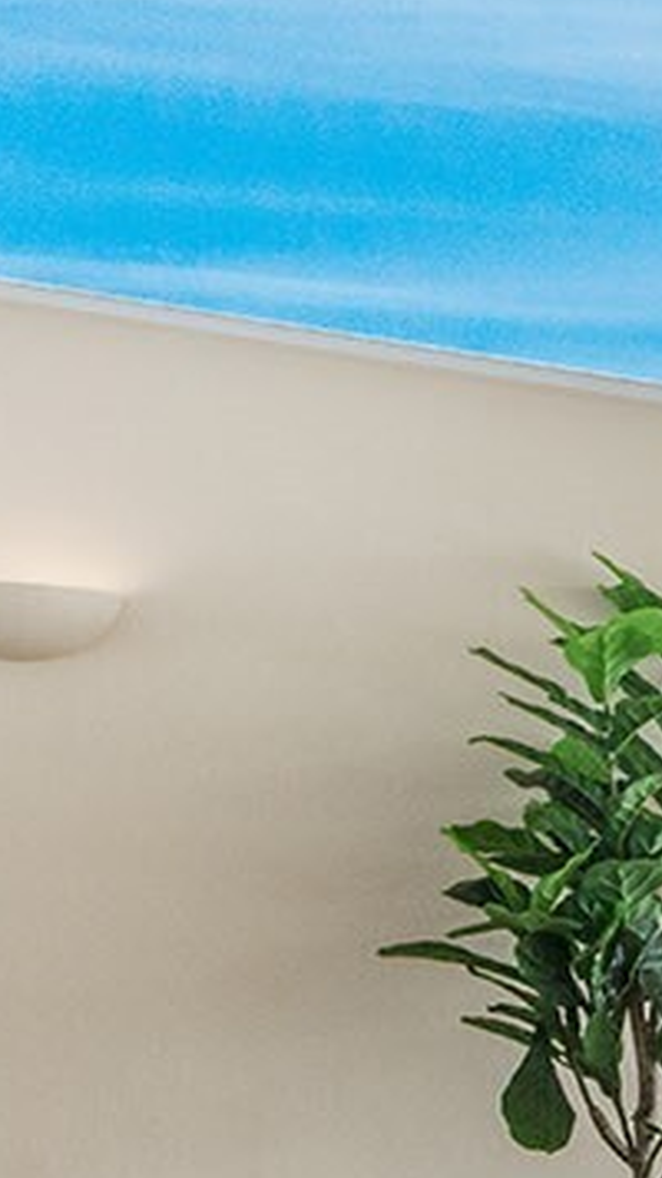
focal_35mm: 80
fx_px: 2499
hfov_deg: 10.0
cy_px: 946
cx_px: 2128
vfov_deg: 26.0
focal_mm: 17
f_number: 7.1
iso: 640
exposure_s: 1/80
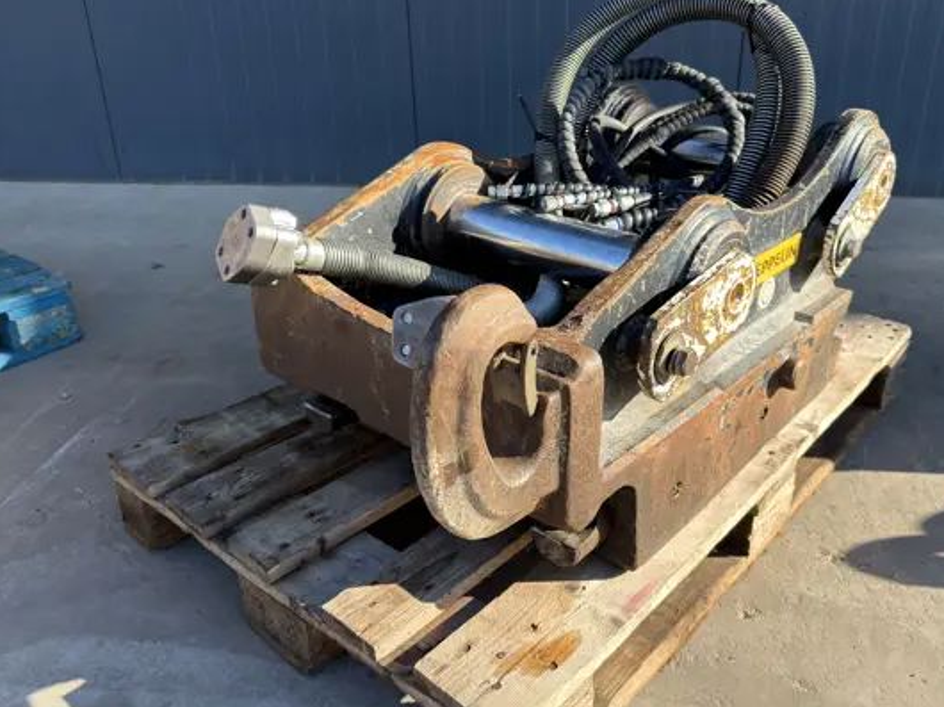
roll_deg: +0.7
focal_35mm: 29
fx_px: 790
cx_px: 536
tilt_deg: -24.1
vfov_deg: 48.1
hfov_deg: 61.4
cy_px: 310
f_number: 1.78
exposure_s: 1/1267
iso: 80
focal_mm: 6.76
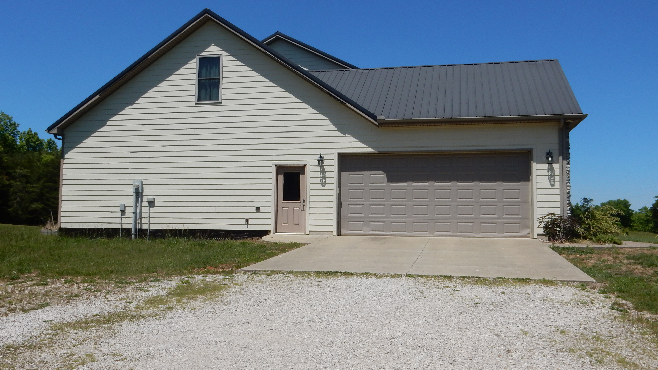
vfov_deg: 35.6
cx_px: 332
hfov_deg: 59.5
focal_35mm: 33
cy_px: 186
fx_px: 576
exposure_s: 1/2000
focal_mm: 5.4
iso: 125
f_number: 4.2
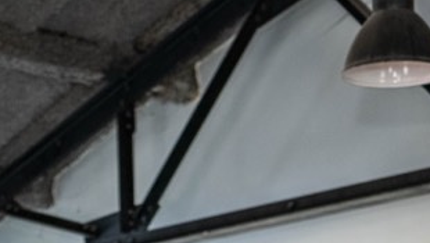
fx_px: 2157
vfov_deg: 6.0
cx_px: -22
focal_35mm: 189
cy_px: 673
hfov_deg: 11.3
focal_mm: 35
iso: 250
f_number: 2
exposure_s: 1/125
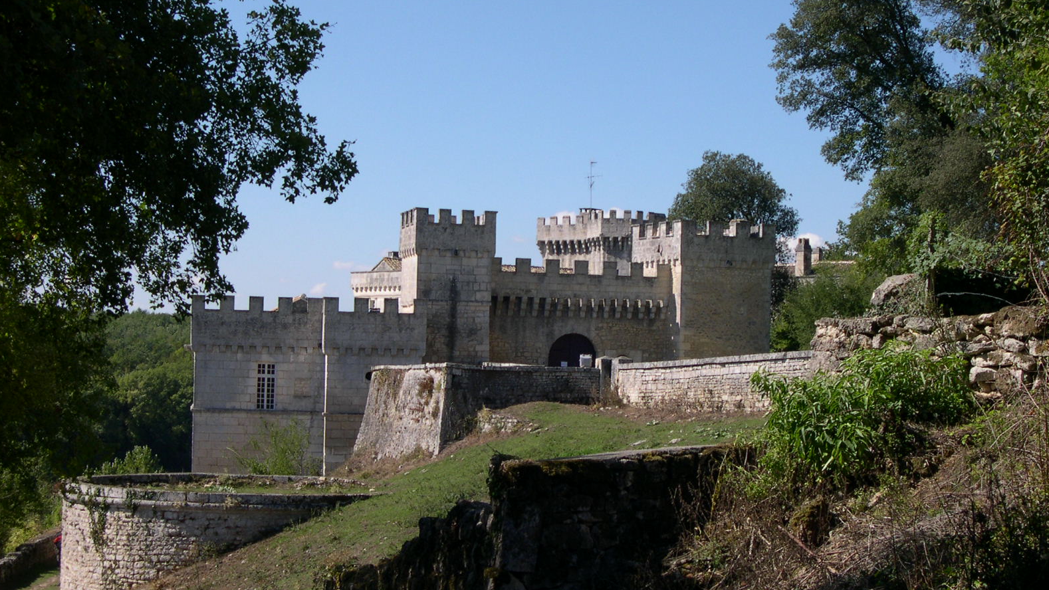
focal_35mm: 74
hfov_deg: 28.6
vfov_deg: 16.3
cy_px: 272
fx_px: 2059
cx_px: 524
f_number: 10
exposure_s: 1/122
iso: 100
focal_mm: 14.2
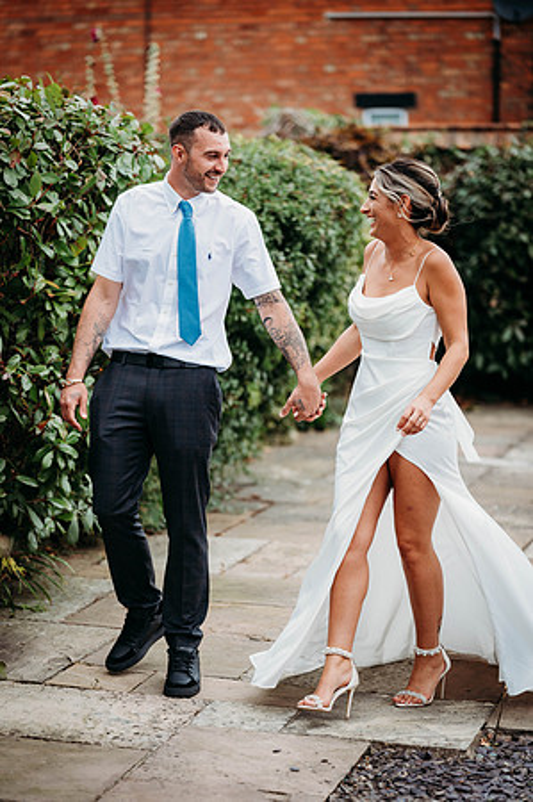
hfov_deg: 16.0
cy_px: 401
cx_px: 266
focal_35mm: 85
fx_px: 1892
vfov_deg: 23.9
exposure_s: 1/1000
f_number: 1.8
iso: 100
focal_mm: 85
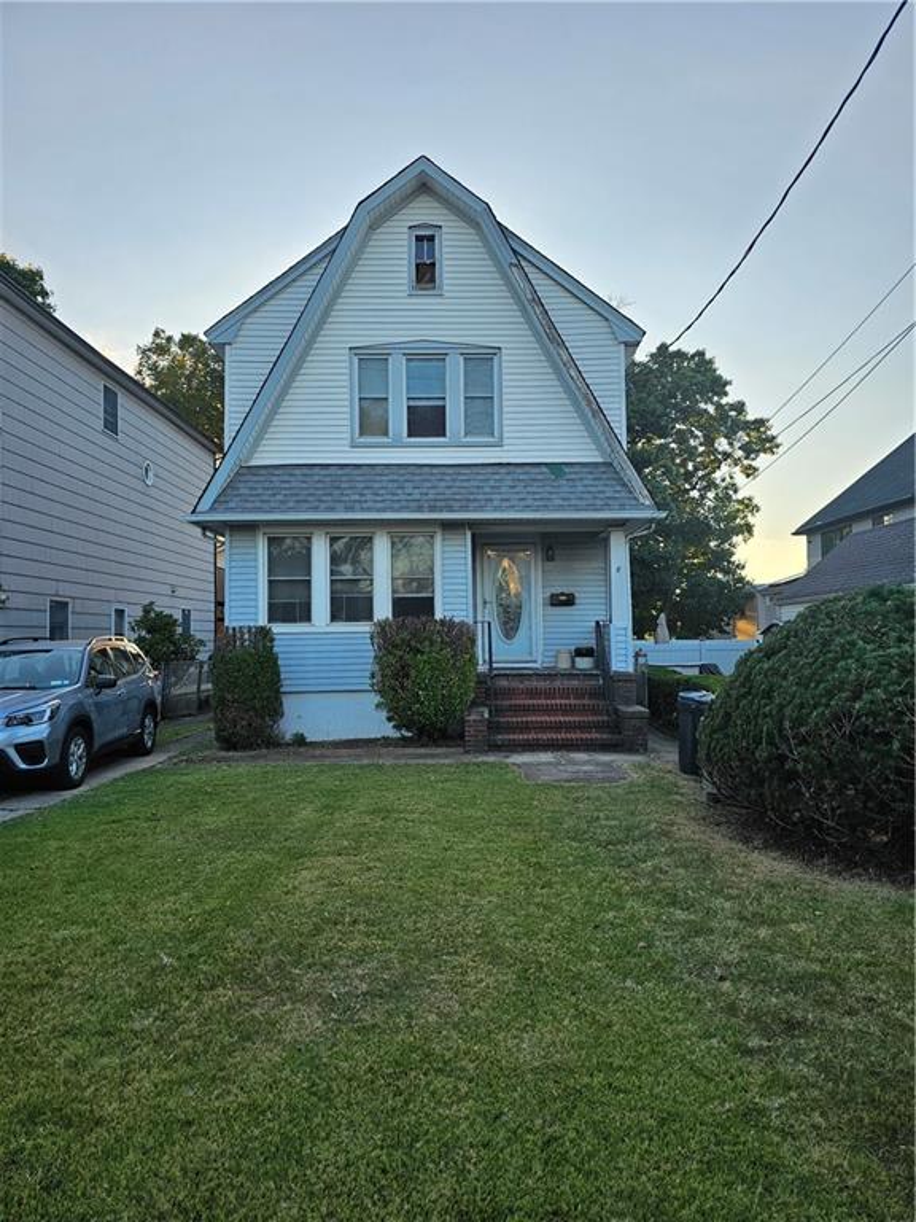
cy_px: 611
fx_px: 811
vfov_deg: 73.9
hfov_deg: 58.9
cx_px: 458
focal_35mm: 23
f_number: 1.7
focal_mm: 6.3
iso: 20
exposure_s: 1/180
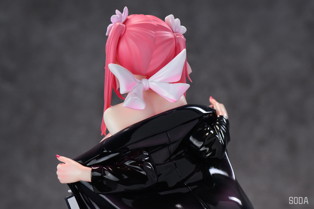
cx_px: 157
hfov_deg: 15.8
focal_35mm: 130
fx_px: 1134
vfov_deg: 10.5
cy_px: 104
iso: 320
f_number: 7.1
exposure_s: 1/160
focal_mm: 87
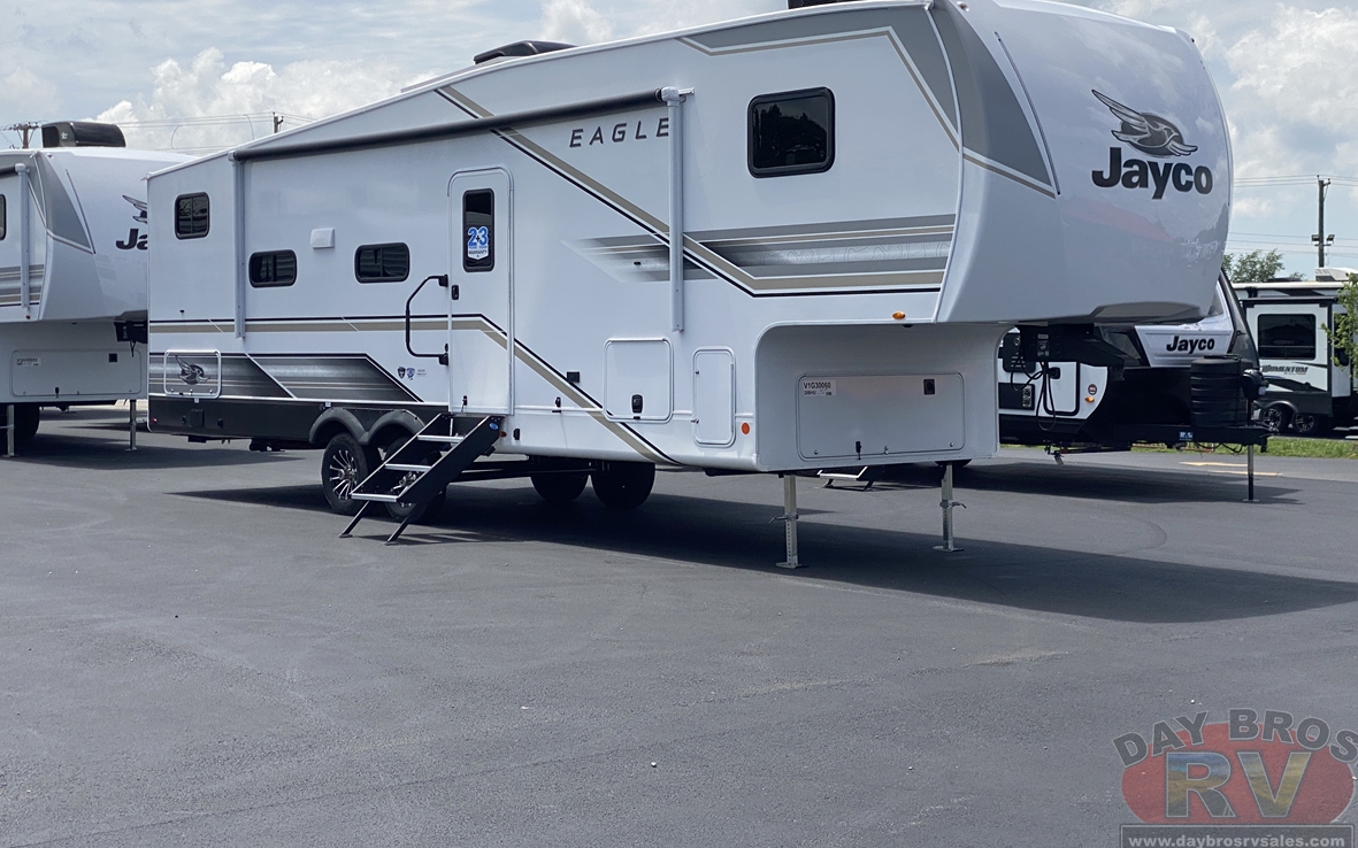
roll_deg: -0.4
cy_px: 341
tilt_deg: -0.8
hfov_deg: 36.3
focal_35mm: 56
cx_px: 680
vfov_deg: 23.1
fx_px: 2072
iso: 20
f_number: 2
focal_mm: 6
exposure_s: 1/2817
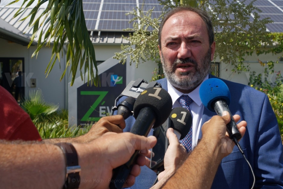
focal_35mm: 37
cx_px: 138
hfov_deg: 51.9
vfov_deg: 36.0
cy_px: 93
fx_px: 291
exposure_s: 1/640
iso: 160
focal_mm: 24
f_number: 8
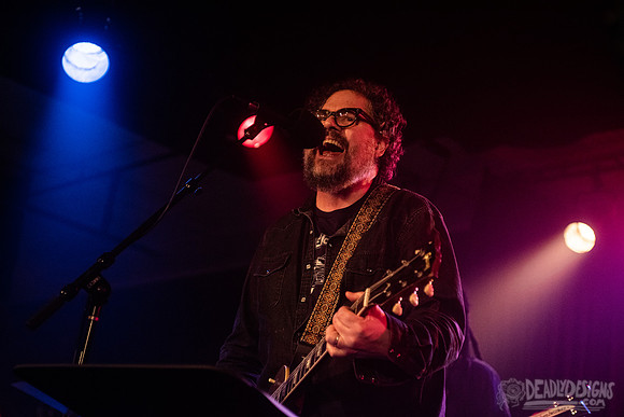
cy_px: 208
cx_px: 312
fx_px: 1214
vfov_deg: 19.5
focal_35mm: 70
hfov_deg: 28.8
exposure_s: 1/100
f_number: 3.2
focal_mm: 70
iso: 2500
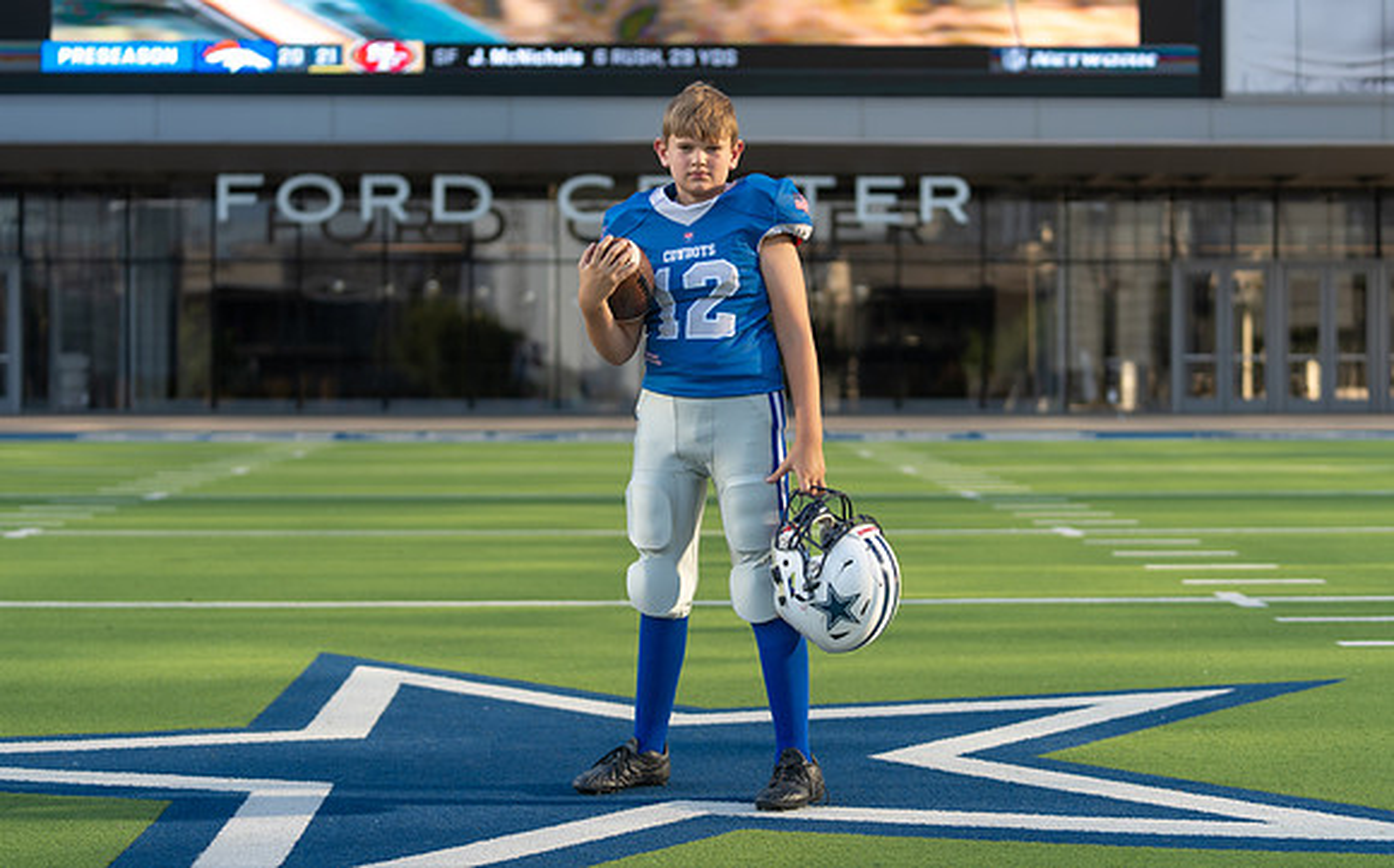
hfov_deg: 27.8
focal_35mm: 74
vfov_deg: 17.5
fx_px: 2815
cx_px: 713
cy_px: 402
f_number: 2.8
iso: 100
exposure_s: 1/640
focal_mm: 70
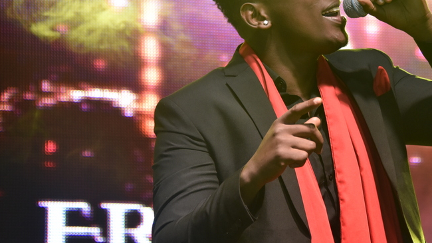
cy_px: 77
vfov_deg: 5.0
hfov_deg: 8.9
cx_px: 310
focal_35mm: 242
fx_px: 2771
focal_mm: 150
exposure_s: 1/200
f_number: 5.6
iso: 2500
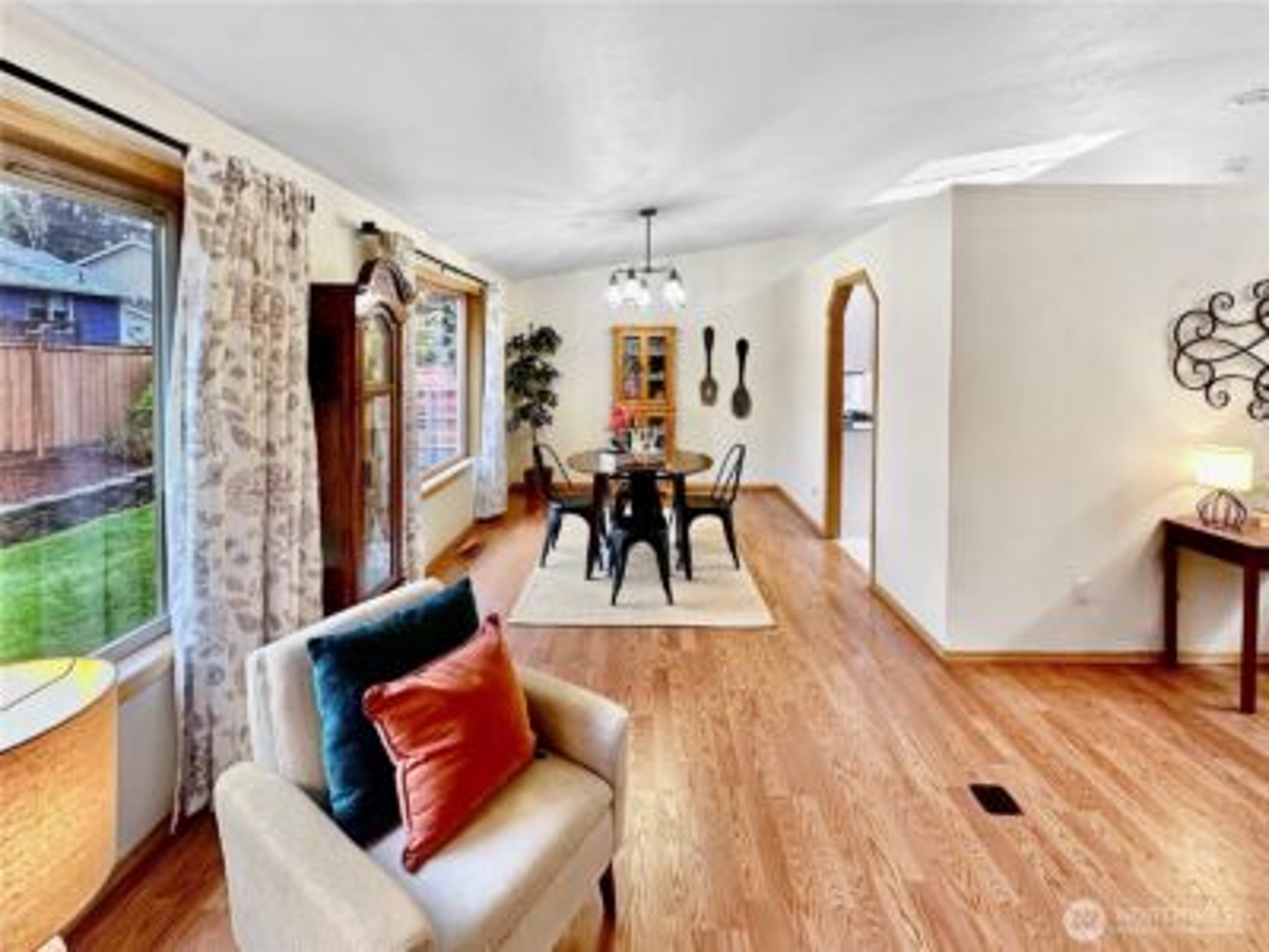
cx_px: 634
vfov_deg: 85.7
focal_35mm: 14
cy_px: 476
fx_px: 513
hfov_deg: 102.1
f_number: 2.2
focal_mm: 2.22
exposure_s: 1/60
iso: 200
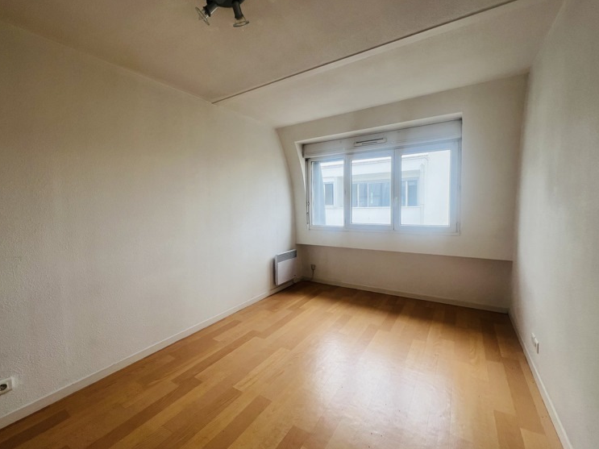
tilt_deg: -4.2
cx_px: 297
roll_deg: +1.3
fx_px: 242
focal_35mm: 14
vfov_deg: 85.6
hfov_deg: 102.1
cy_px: 220
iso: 32
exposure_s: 1/113
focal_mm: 1.57
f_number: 1.8
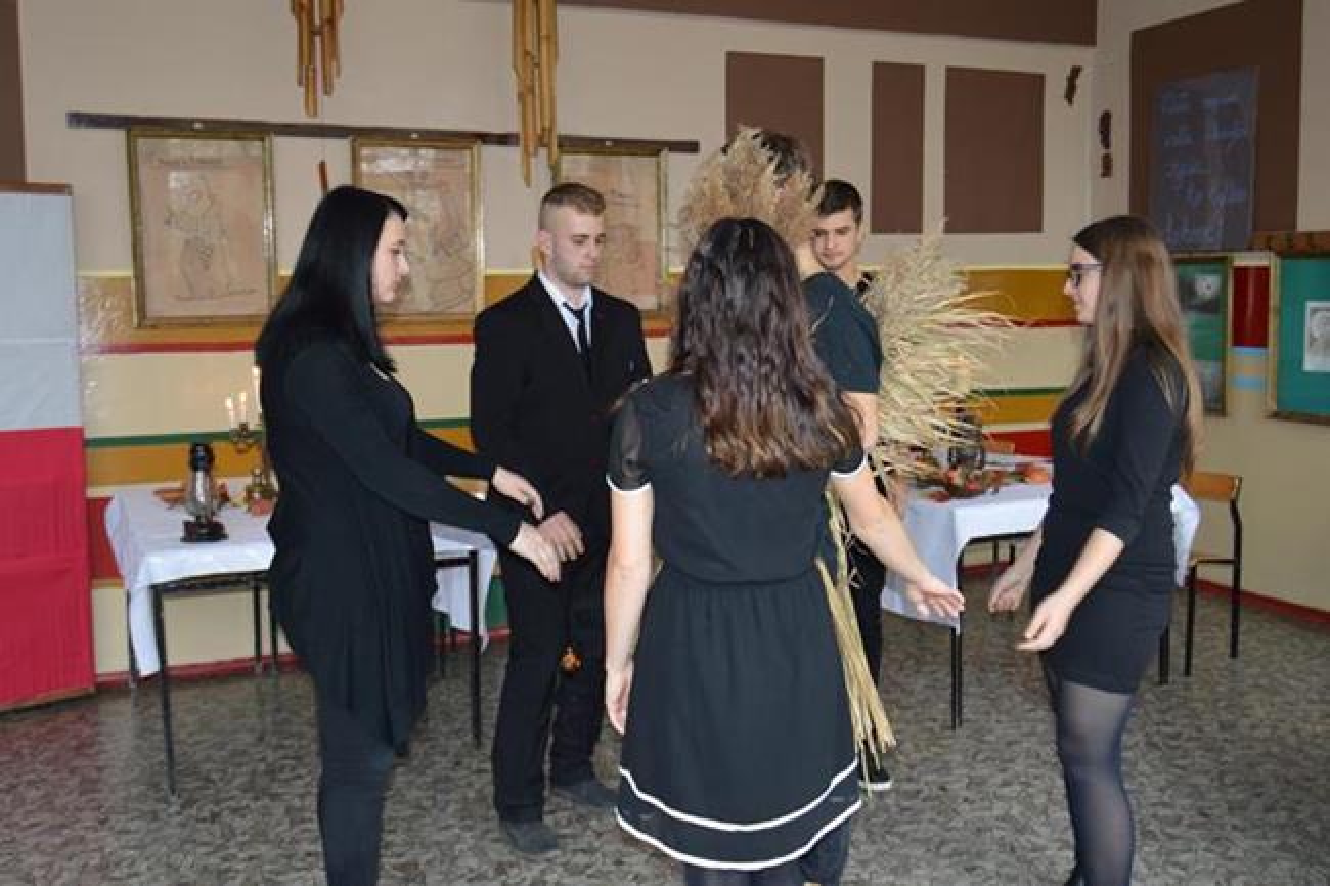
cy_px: 443
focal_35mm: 36
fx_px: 1330
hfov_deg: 53.1
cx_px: 665
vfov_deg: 36.9
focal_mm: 24
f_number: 3.8
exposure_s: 1/60
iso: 560
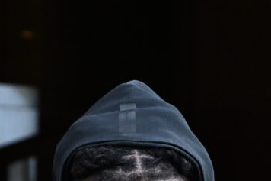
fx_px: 3303
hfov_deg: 4.7
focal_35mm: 439
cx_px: 216
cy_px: 375
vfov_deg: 3.1
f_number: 4
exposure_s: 1/1000
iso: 1600
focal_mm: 61
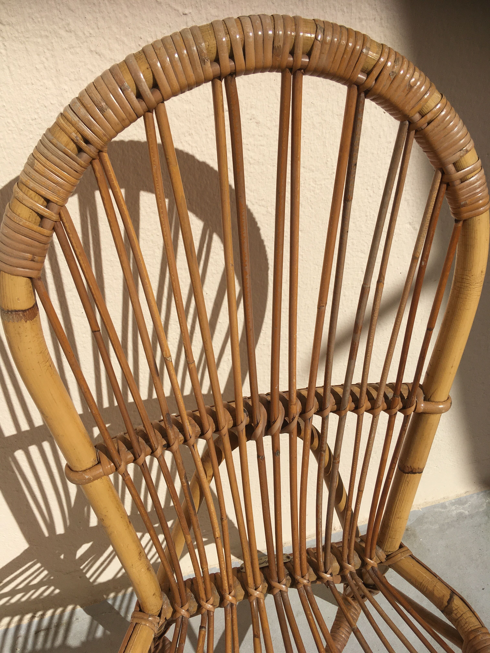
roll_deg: -2.4
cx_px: 245
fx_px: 547
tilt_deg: -41.0
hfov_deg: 48.2
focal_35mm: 29
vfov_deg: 61.7
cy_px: 326
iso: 25
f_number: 2.2
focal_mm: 4.15
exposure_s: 1/5495
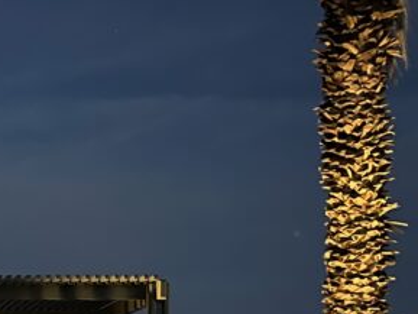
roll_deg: -2.3
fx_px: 1111
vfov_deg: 15.4
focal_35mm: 92
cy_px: 392
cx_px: -321
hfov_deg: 17.5
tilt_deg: +1.2
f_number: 1.5
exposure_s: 1/30
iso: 1600
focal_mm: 5.7
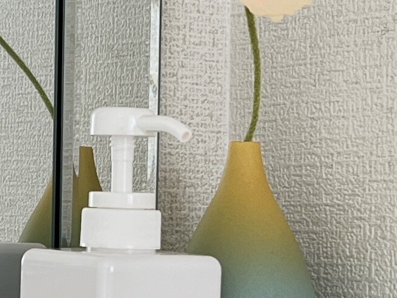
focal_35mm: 161
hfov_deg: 12.2
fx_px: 1846
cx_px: 57
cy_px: 201
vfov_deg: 9.2
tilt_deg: +0.1
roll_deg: -0.9
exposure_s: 1/50
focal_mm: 5.7
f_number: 1.5
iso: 100
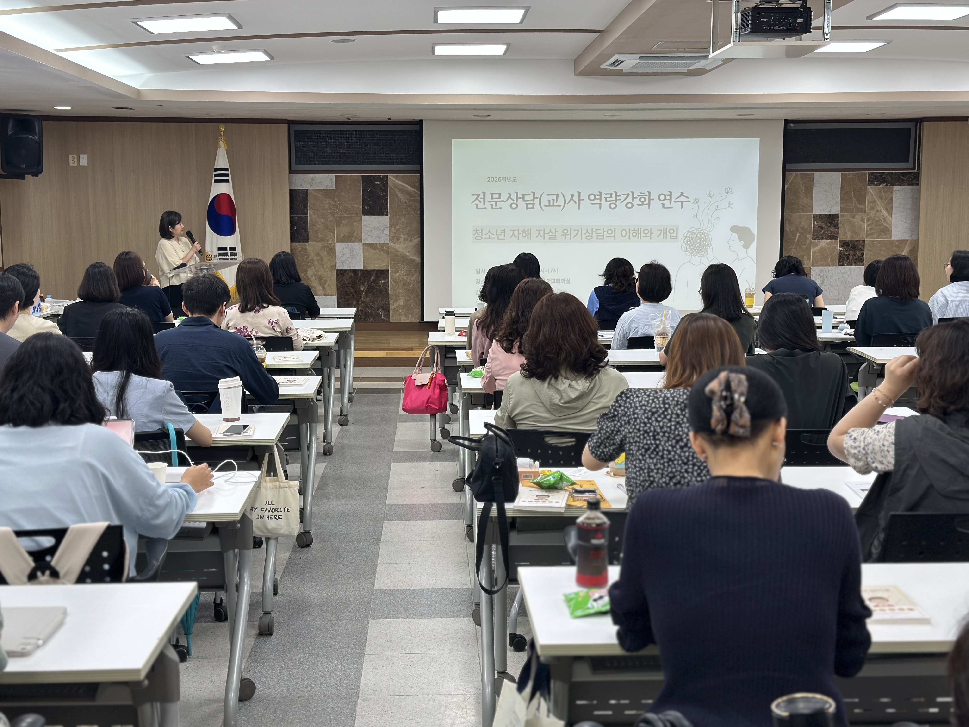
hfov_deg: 39.7
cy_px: 364
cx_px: 484
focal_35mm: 48
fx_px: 1344
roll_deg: +0.2
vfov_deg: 30.3
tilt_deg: -6.4
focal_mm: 6.86
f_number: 1.78
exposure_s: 1/120
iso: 100
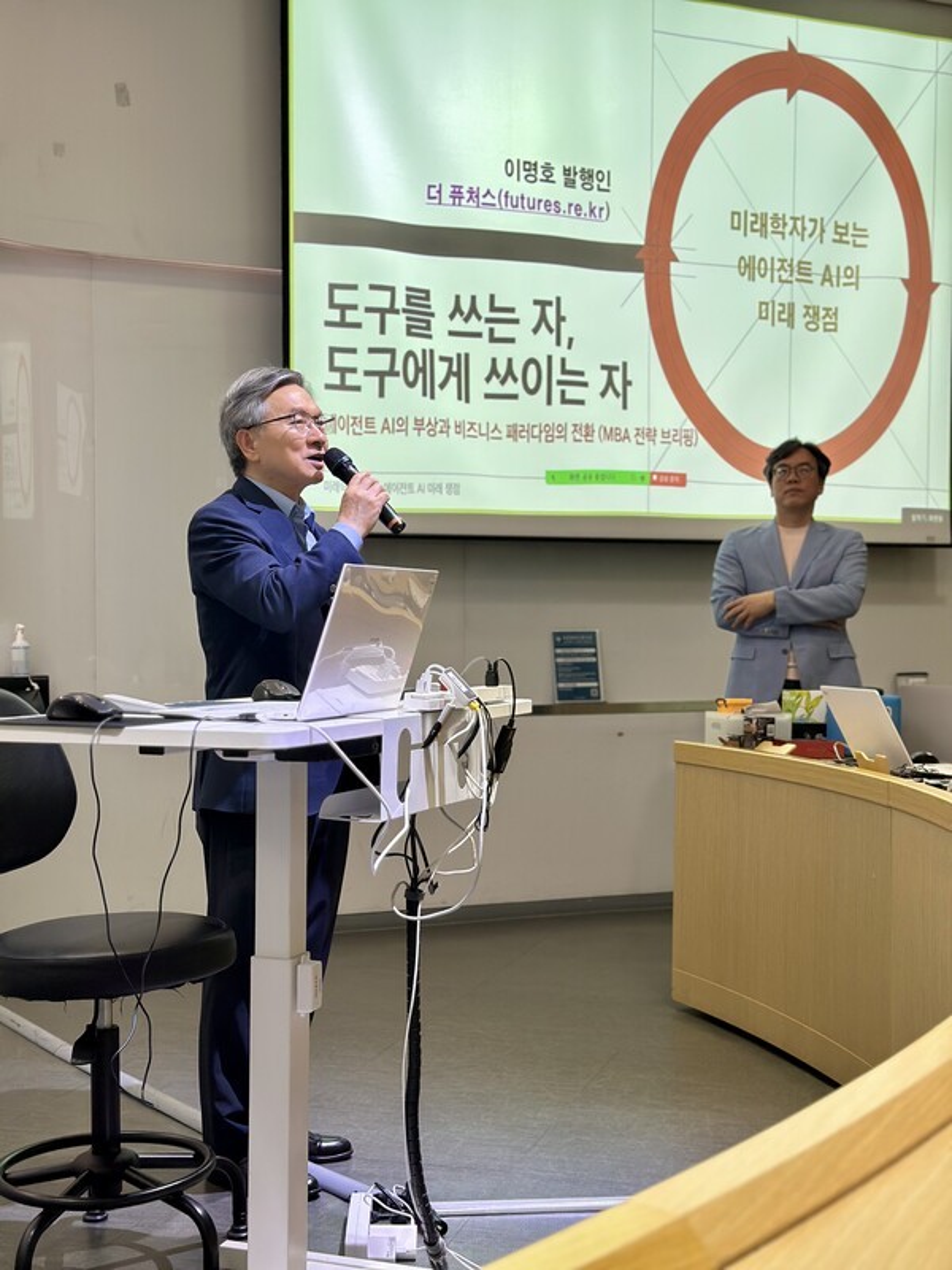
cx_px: 476
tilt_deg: -0.4
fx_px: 1760
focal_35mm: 48
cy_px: 635
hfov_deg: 30.3
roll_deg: +0.1
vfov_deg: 39.7
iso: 100
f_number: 1.78
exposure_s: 1/120
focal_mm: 6.86
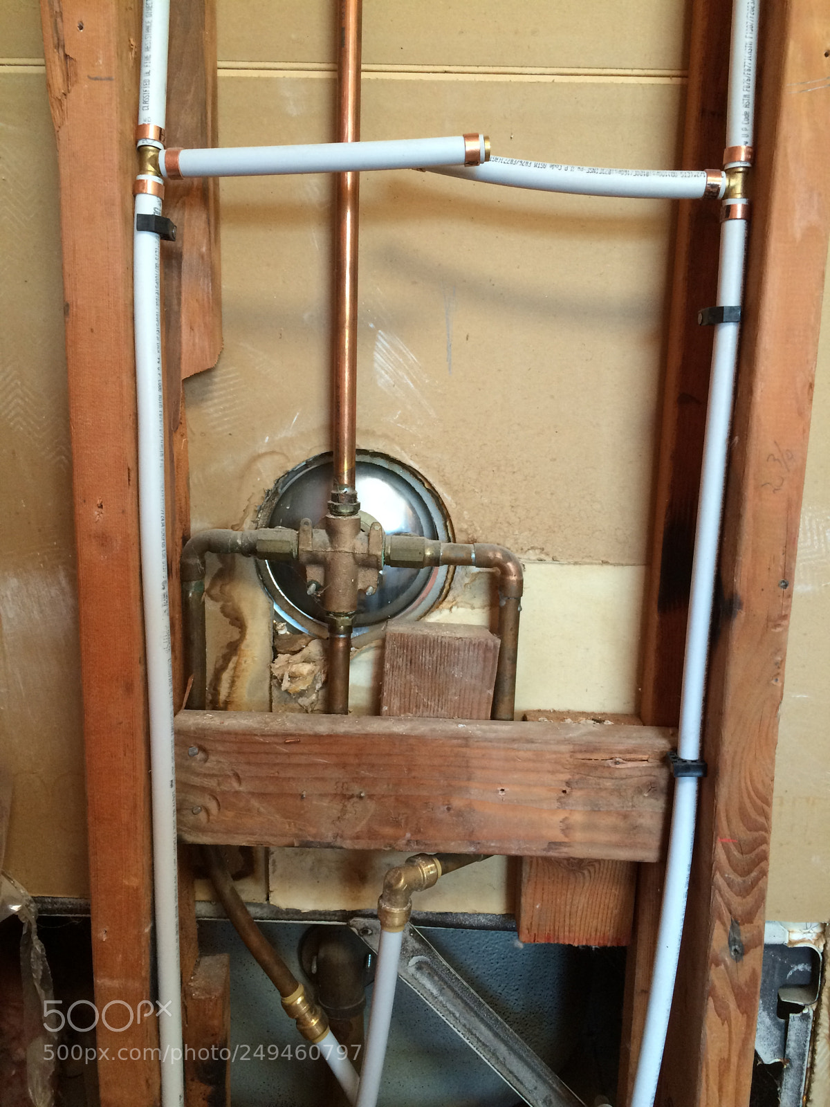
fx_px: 927
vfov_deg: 61.7
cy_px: 554
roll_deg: +0.3
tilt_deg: -10.6
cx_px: 415
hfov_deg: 48.2
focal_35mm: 29
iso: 125
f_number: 2.2
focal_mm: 4.15
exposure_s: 1/30
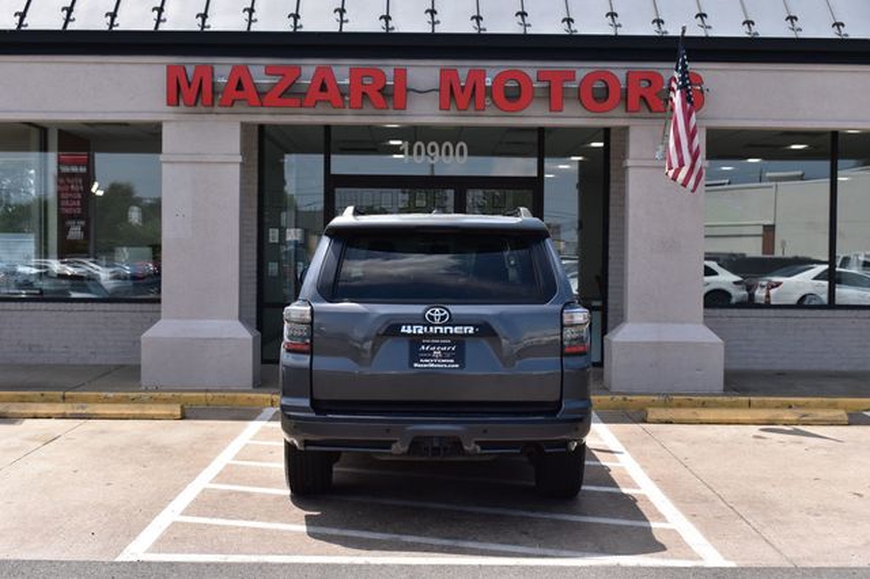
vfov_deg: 26.5
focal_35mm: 51
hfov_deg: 38.9
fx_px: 1232
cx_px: 435
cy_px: 290
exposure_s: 1/400
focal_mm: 34
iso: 400
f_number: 11
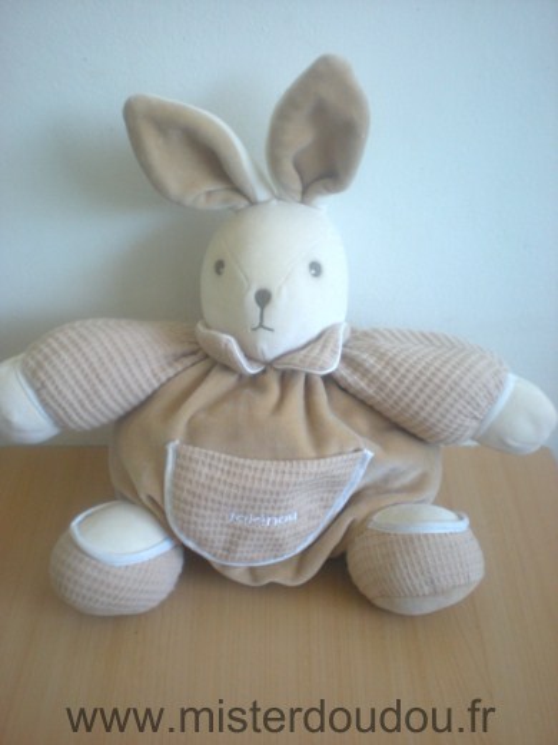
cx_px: 279
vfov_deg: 49.0
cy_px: 372
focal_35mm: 38
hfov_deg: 37.7
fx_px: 817
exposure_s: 1/40.4
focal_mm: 6.3
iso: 200
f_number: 3.1
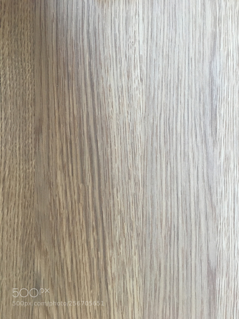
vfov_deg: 61.7
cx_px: 120
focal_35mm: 29
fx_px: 267
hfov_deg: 48.2
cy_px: 160
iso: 160
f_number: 2.2
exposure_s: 1/33
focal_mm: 4.15
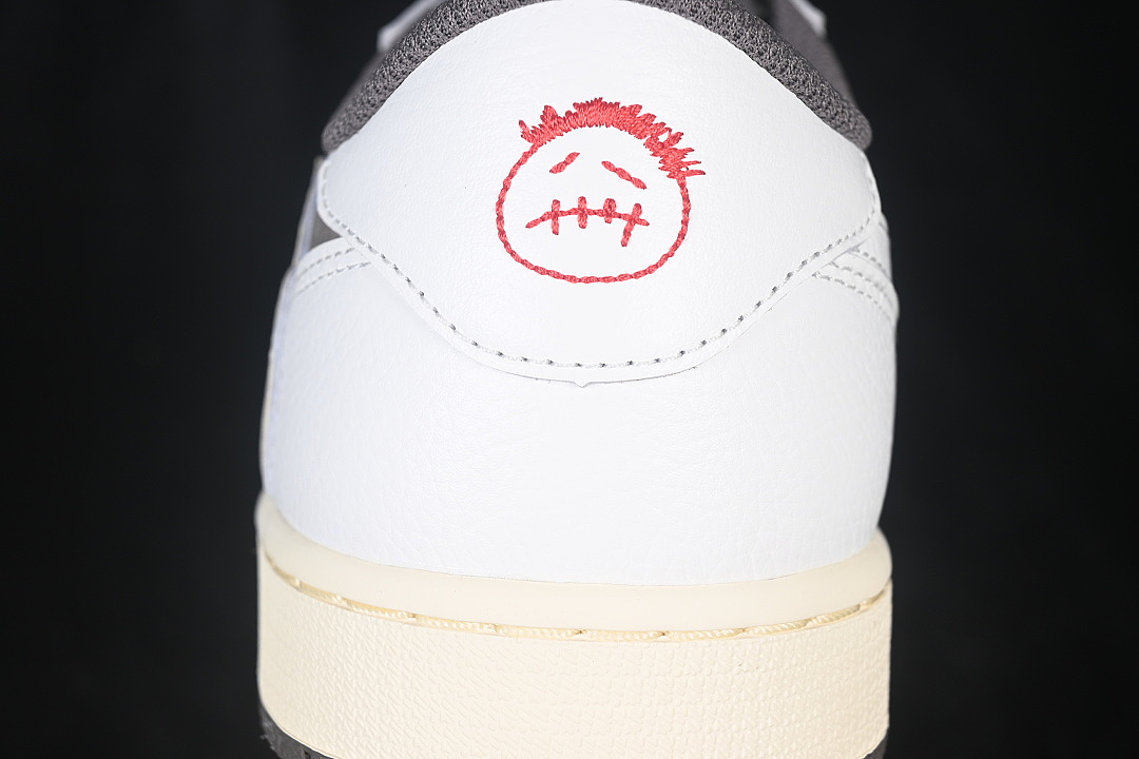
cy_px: 380
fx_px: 2373
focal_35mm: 75
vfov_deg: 18.2
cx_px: 570
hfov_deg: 27.0
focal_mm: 50
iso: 160
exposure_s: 1/80
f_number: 7.1
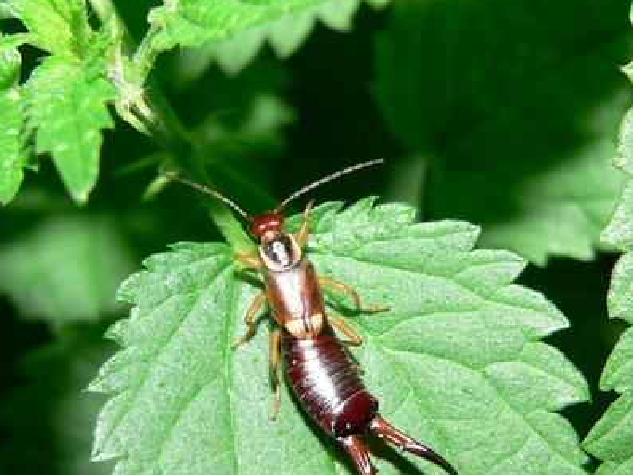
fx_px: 2268
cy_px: 311
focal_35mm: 124
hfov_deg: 15.9
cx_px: 344
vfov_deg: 11.9
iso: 100
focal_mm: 12.8
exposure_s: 1/60
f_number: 4
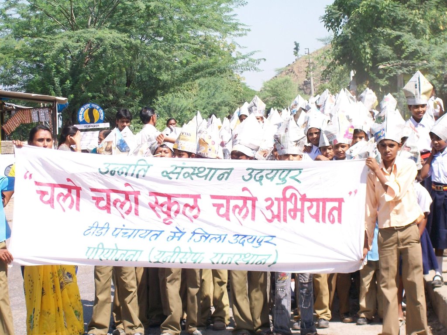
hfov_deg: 18.2
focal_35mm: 108
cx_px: 224
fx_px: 1395
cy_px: 168
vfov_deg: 13.7
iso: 80
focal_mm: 18
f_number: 4.8
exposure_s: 1/250
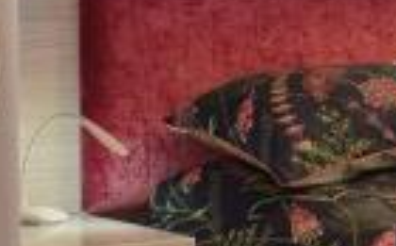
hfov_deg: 15.7
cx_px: 460
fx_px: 1390
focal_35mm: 129
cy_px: 33
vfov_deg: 10.1
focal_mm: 18
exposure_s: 1/4
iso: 500
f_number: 13
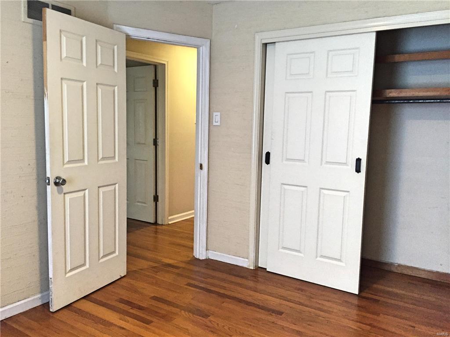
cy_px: 168
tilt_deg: -6.0
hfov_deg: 61.7
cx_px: 225
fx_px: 377
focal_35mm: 29
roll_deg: -1.0
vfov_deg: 48.2
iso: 250
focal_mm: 4.15
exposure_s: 1/20
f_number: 2.2
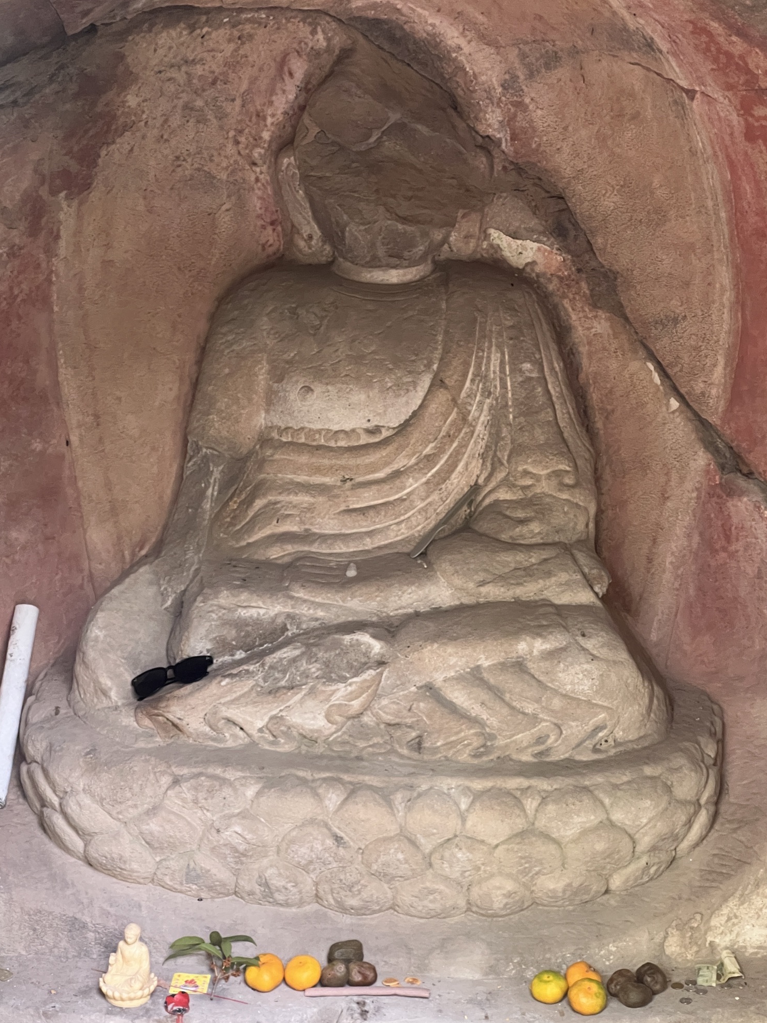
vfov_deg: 25.0
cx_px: 384
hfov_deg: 18.9
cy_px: 518
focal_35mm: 78
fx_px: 2304
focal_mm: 9
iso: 400
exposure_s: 1/60
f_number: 2.8
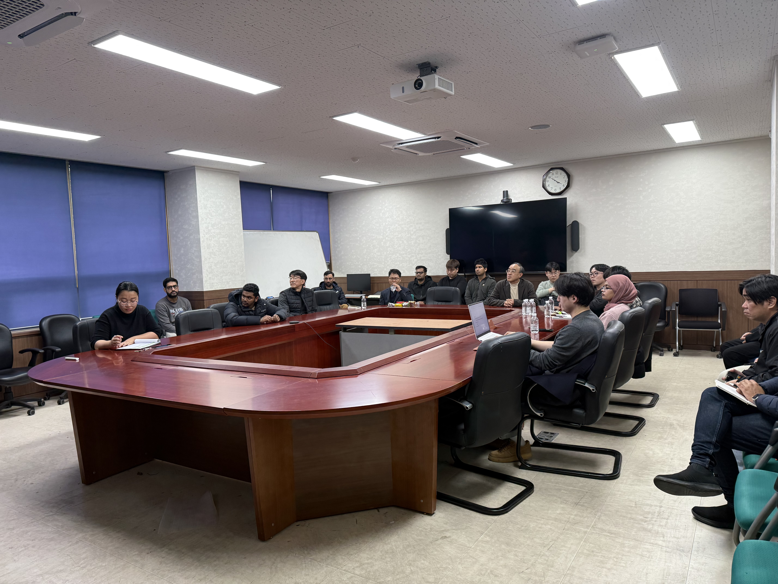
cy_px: 292
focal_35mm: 24
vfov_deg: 56.8
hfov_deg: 71.6
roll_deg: +1.9
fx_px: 539
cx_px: 389
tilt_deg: -3.4
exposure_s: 1/120
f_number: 1.78
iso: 160
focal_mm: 6.76
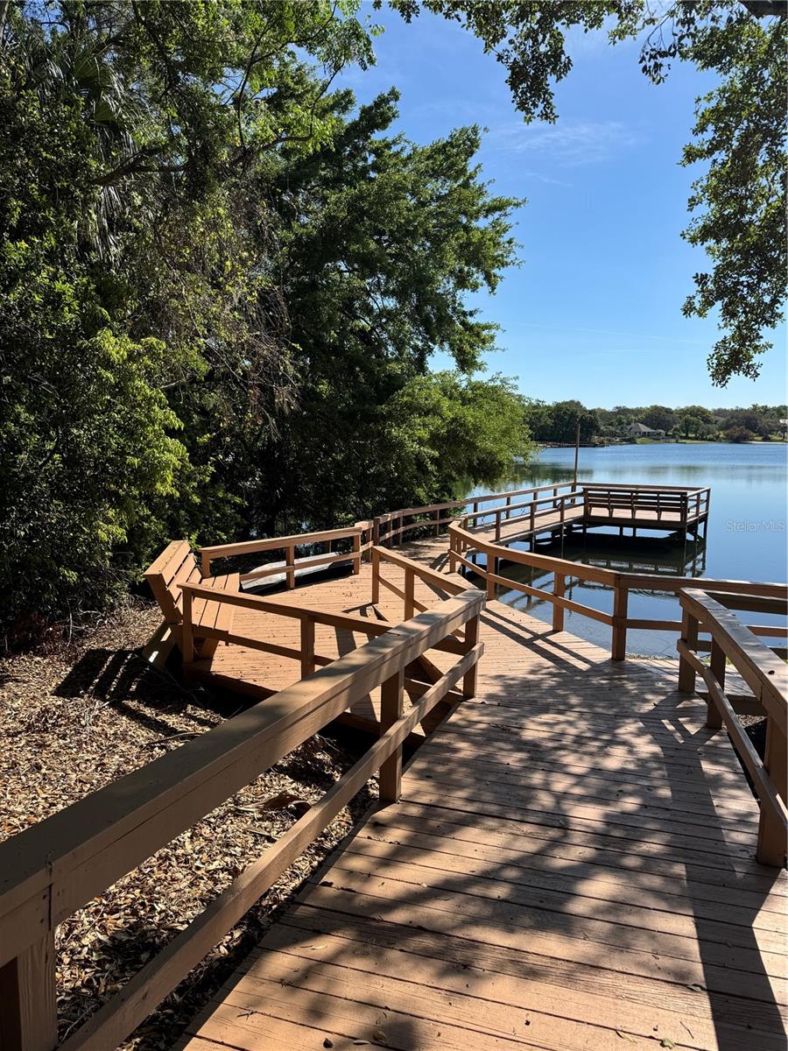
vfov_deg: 71.6
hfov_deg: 56.8
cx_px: 394
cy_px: 526
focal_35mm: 24
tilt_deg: -7.9
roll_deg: -0.4
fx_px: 728
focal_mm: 6.76
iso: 80
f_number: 1.78
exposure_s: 1/4310
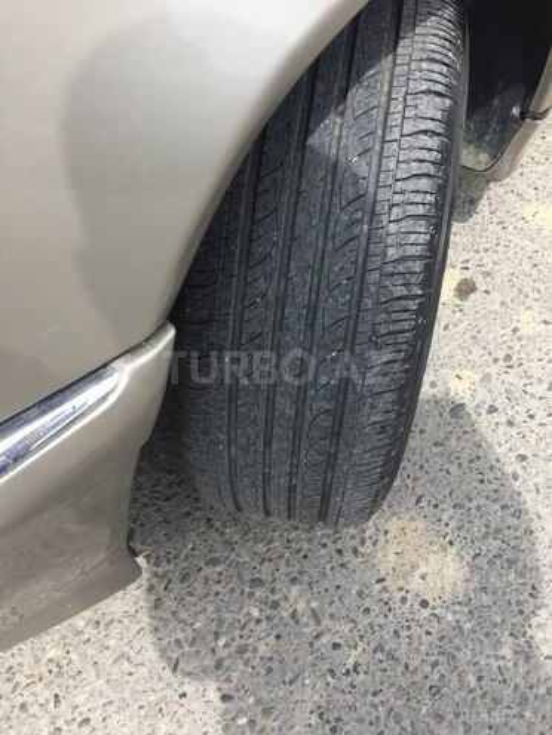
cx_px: 276
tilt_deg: -57.9
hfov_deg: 48.2
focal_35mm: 29
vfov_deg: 61.7
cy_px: 368
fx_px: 617
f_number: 2.2
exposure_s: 1/1163
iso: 32
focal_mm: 4.15
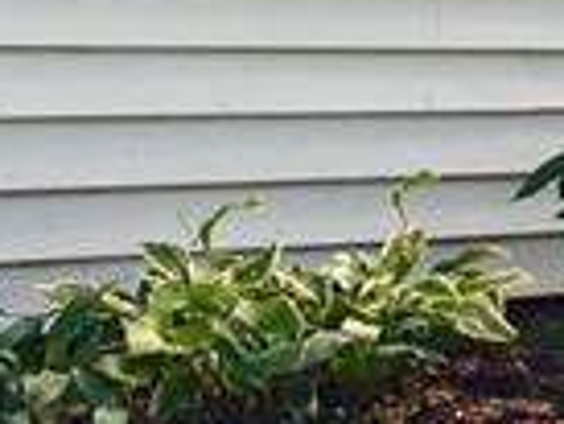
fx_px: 2201
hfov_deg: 14.2
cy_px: -62
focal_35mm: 135
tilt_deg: +3.7
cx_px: 638
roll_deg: -0.7
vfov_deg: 10.8
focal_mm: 4.15
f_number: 2.2
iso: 32
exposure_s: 1/30
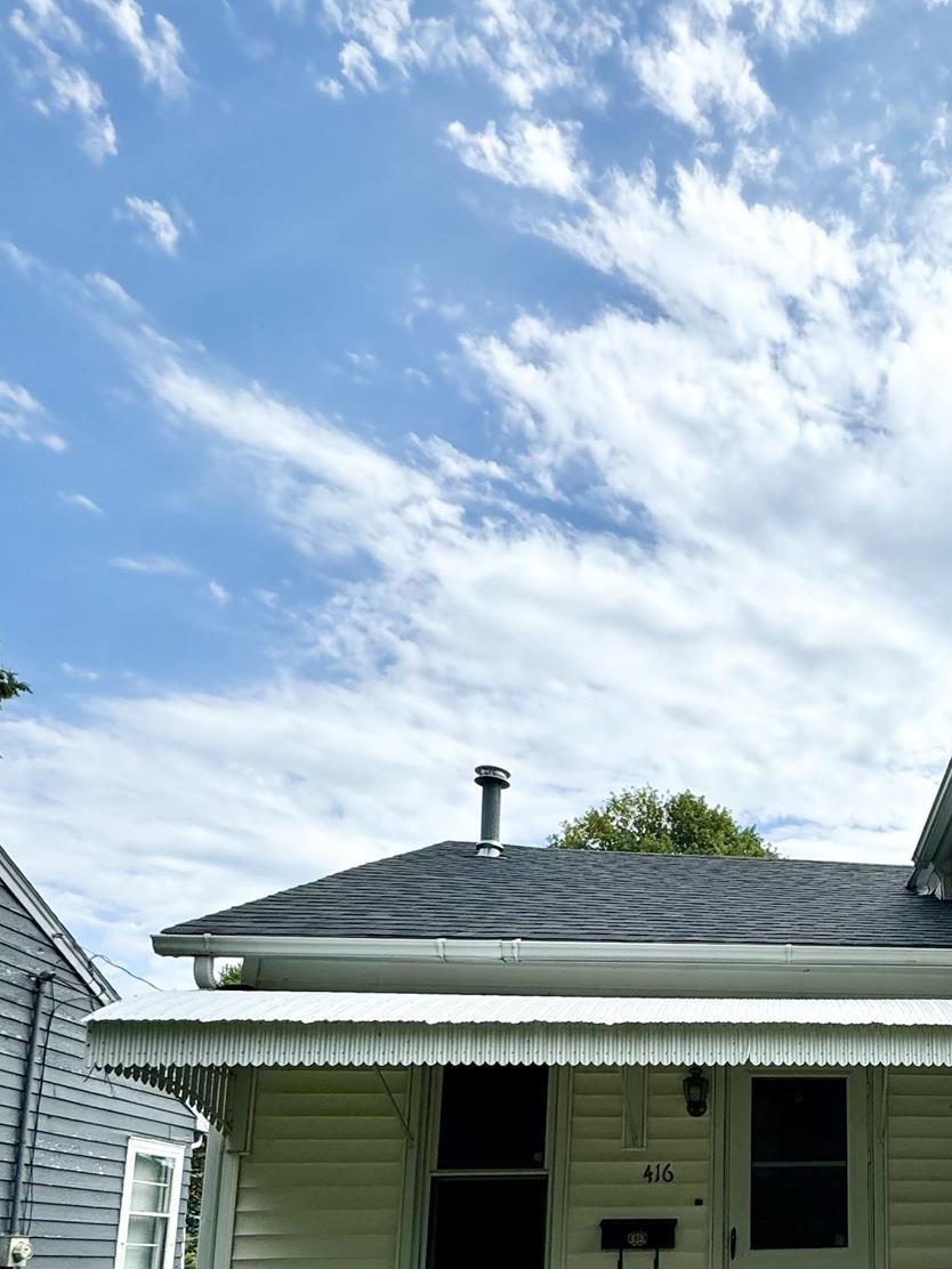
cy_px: 1088
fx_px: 1063
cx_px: 950
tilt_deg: +8.8
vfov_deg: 55.3
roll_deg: +1.9
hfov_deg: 41.9
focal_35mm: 29
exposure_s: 1/1567
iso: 50
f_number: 2.2
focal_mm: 2.22
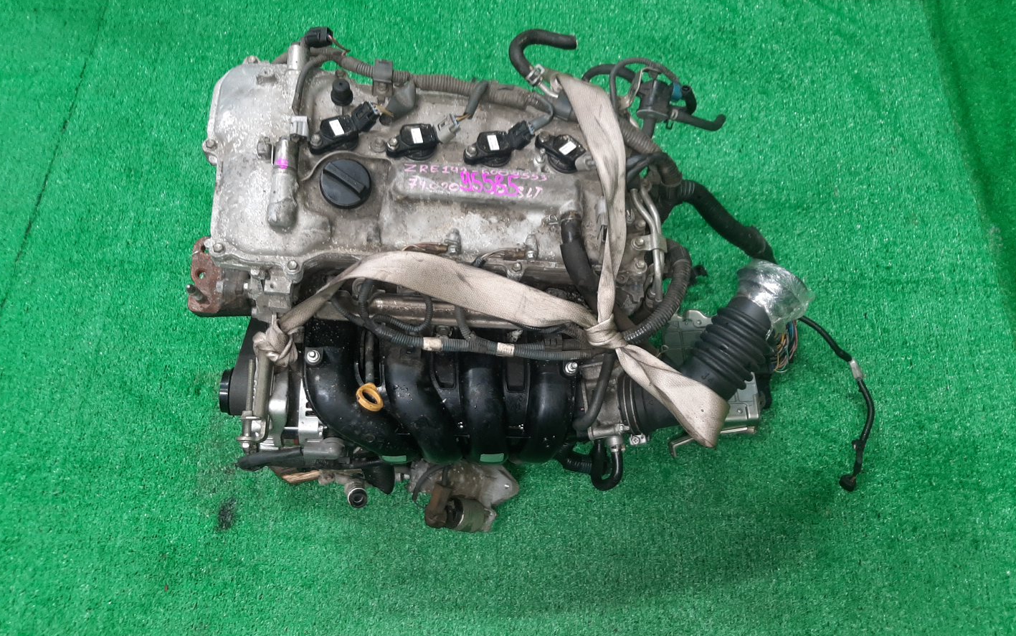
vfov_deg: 44.5
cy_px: 327
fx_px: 775
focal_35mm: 28
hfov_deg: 66.5
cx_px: 511
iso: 147
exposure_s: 1/50
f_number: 1.7
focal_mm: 3.93
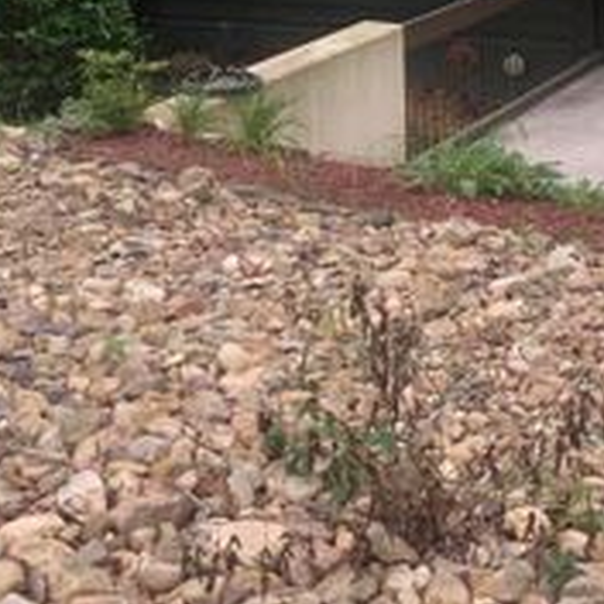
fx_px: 1856
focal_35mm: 94
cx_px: 480
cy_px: -112
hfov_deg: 18.3
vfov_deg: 17.6
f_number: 1.8
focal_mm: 3.99
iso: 20
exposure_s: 1/141
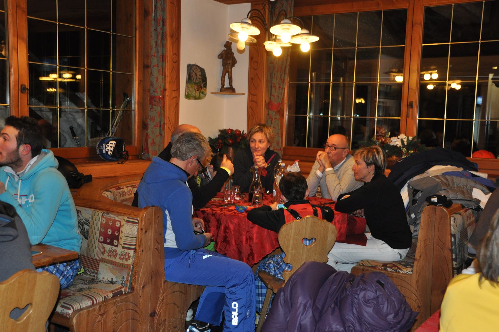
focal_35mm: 42
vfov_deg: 31.8
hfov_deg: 46.4
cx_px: 250
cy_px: 166
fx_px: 582
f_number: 4
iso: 800
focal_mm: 28
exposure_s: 1/60
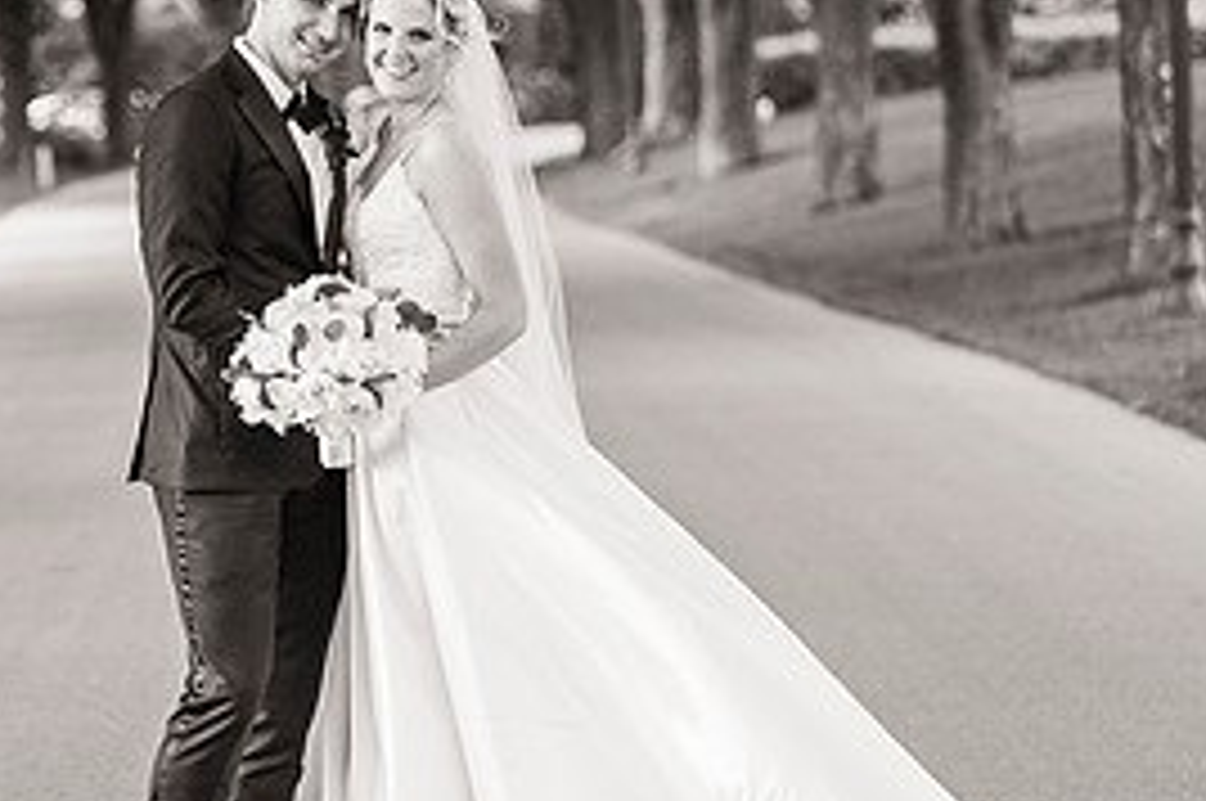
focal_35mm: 212
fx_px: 7093
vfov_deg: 6.5
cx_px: 356
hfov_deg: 9.7
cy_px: 144
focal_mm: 98
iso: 640
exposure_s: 1/800
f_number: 2.8
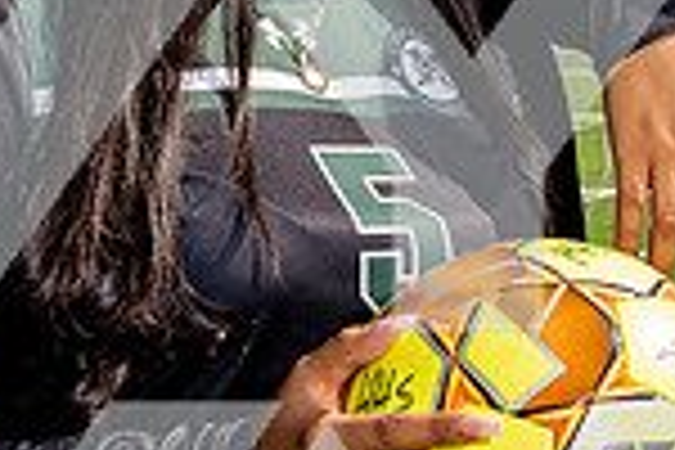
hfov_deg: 11.7
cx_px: 657
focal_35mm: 174
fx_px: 3262
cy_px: 97
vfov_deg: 7.9
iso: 100
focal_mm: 45
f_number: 8
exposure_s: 1/250
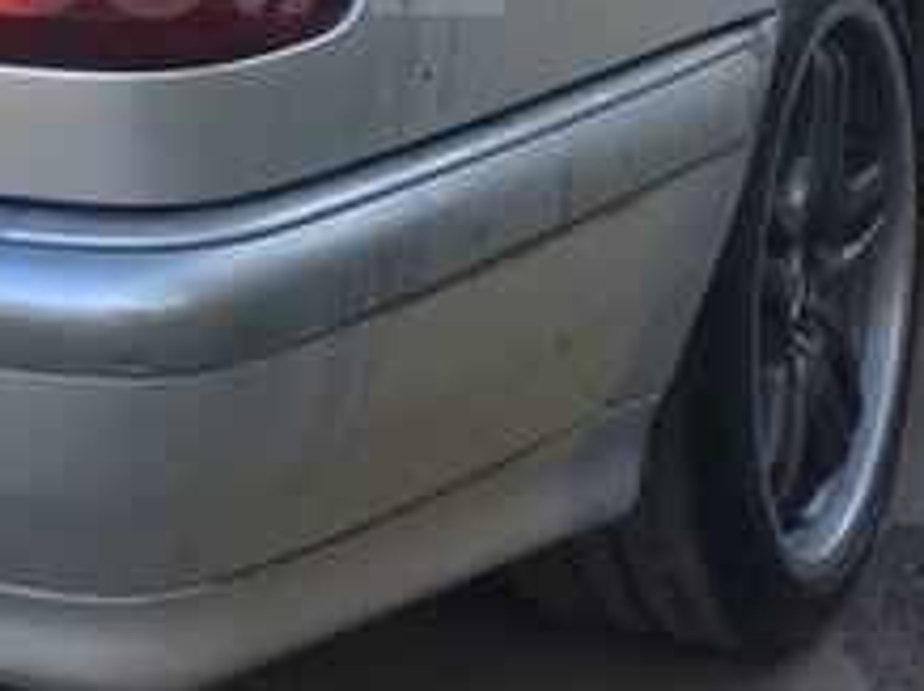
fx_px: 2346
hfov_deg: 21.7
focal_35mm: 88
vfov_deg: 16.3
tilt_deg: -10.9
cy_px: -49
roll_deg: -2.2
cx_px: 72
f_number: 2.2
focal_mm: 4.15
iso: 32
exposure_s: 1/180
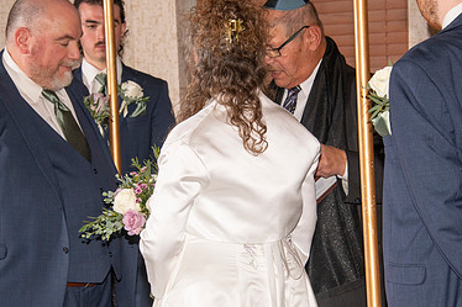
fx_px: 2091
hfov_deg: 12.6
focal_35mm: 163
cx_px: 220
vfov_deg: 8.4
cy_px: 186
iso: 1000
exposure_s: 1/160
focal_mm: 105
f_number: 9
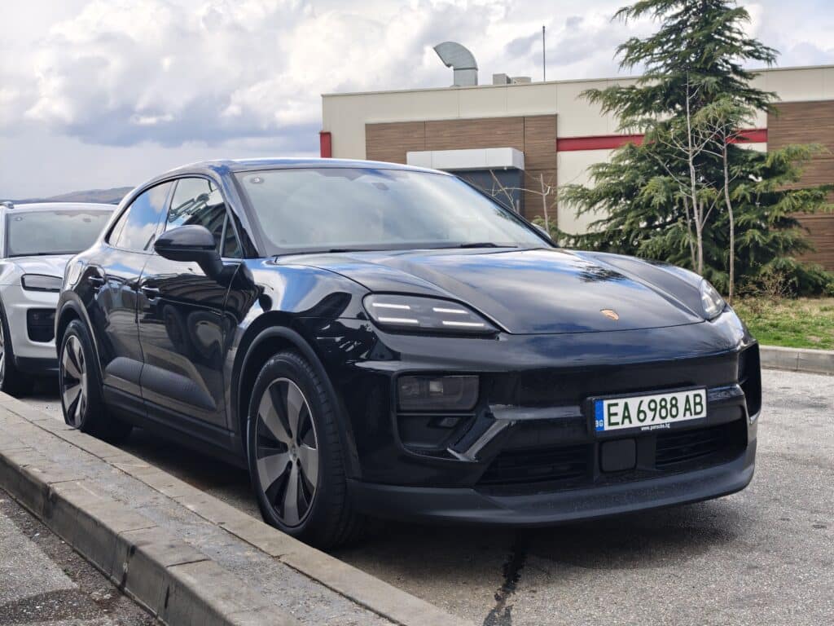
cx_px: 417
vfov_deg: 31.5
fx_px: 1108
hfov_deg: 41.2
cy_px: 313
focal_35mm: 46
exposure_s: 1/269
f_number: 1.63
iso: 50
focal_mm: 8.72
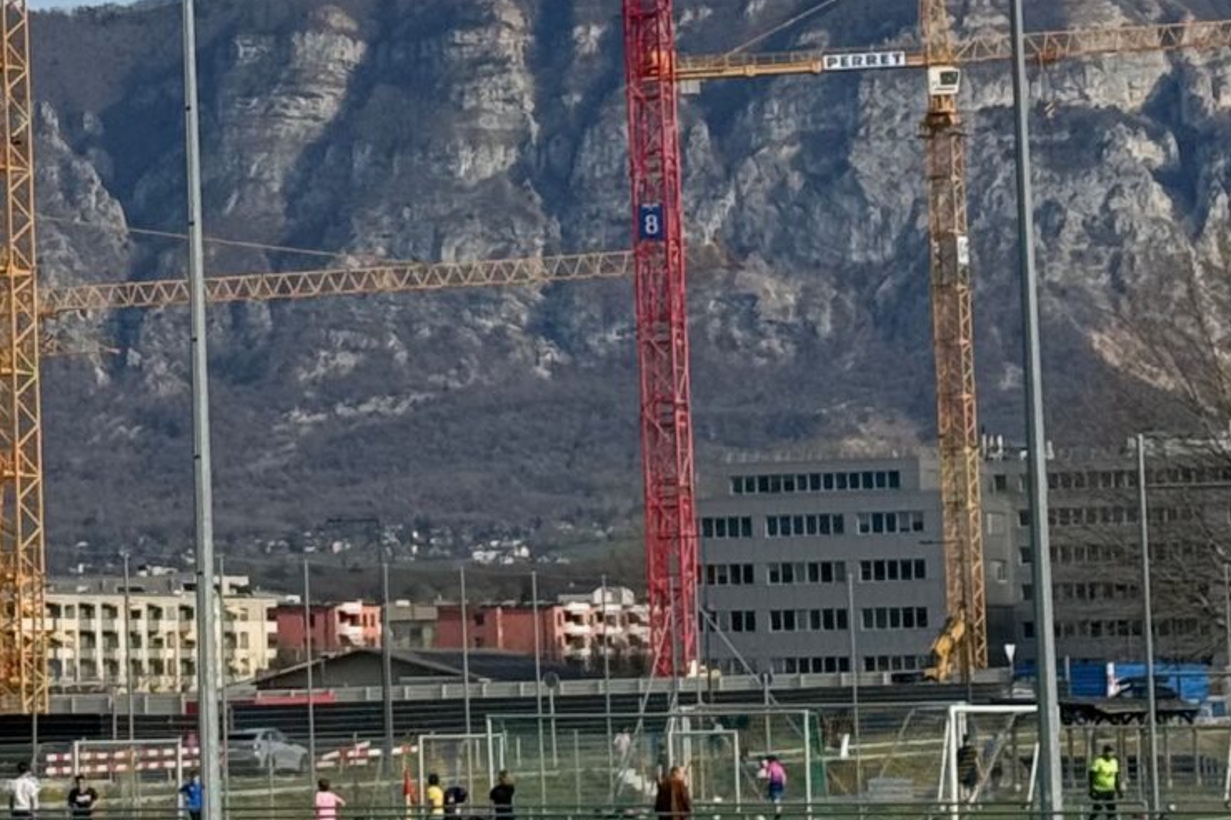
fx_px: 5913
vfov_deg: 7.9
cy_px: 127
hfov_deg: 11.7
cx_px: -78
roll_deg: +0.4
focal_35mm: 173
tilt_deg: +6.6
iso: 64
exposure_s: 1/5848
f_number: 1.78
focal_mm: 6.76
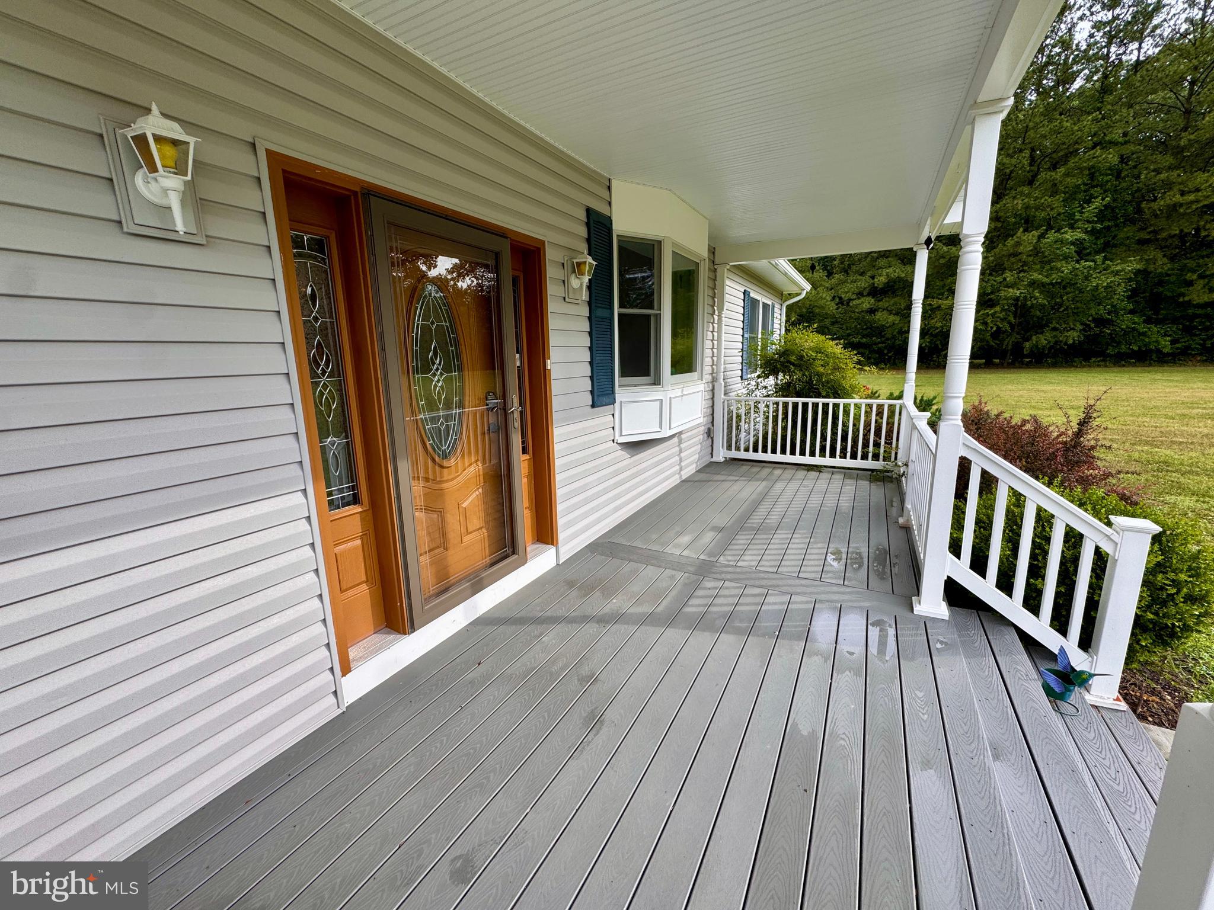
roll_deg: +1.6
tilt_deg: -11.6
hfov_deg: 102.1
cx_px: 607
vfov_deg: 85.7
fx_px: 491
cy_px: 455
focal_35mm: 14
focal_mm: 2.22
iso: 40
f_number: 2.2
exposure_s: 1/405
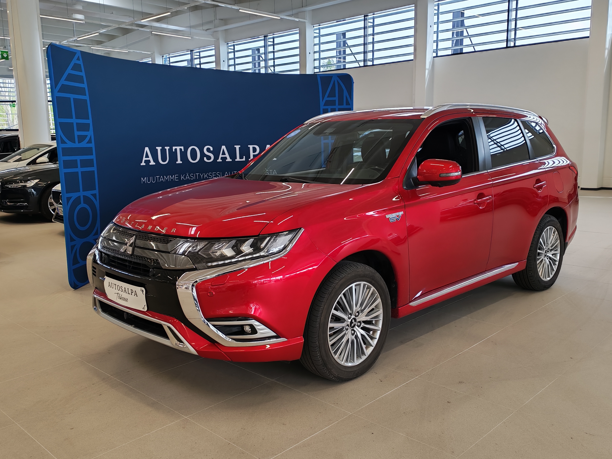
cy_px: 230
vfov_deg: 42.9
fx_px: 583
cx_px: 306
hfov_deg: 55.4
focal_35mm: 33
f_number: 1.9
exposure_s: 1/100
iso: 80
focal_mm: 6.12
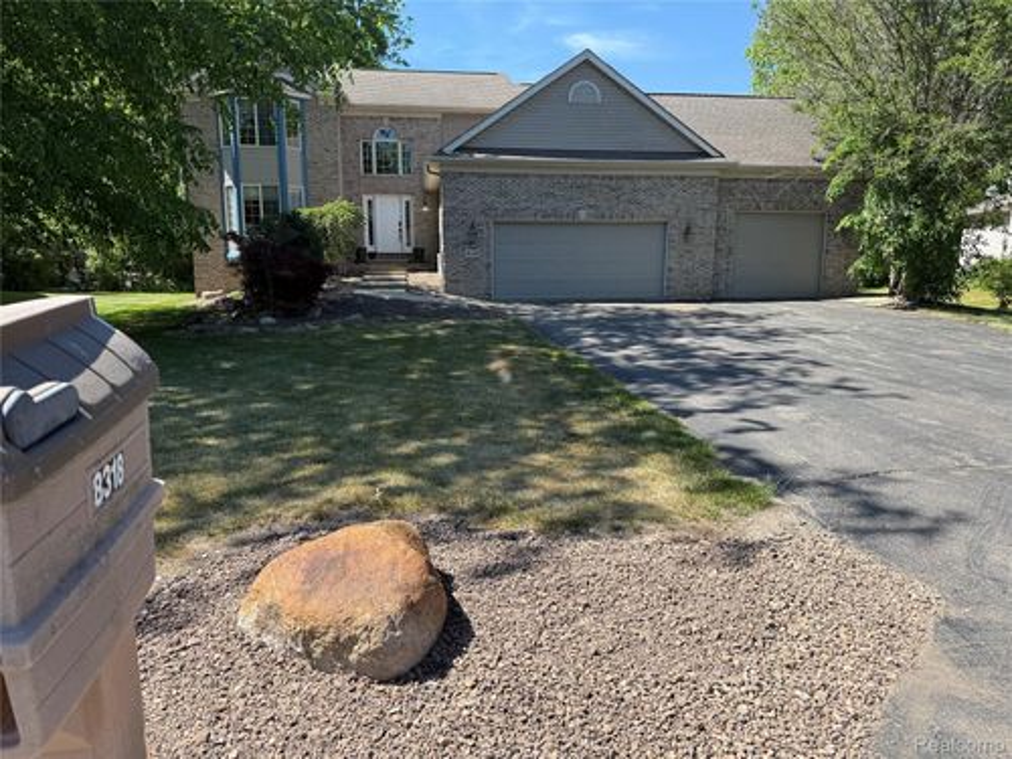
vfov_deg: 56.8
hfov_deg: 71.6
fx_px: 702
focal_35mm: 24
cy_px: 380
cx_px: 506
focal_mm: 6.76
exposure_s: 1/1901
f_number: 1.78
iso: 80
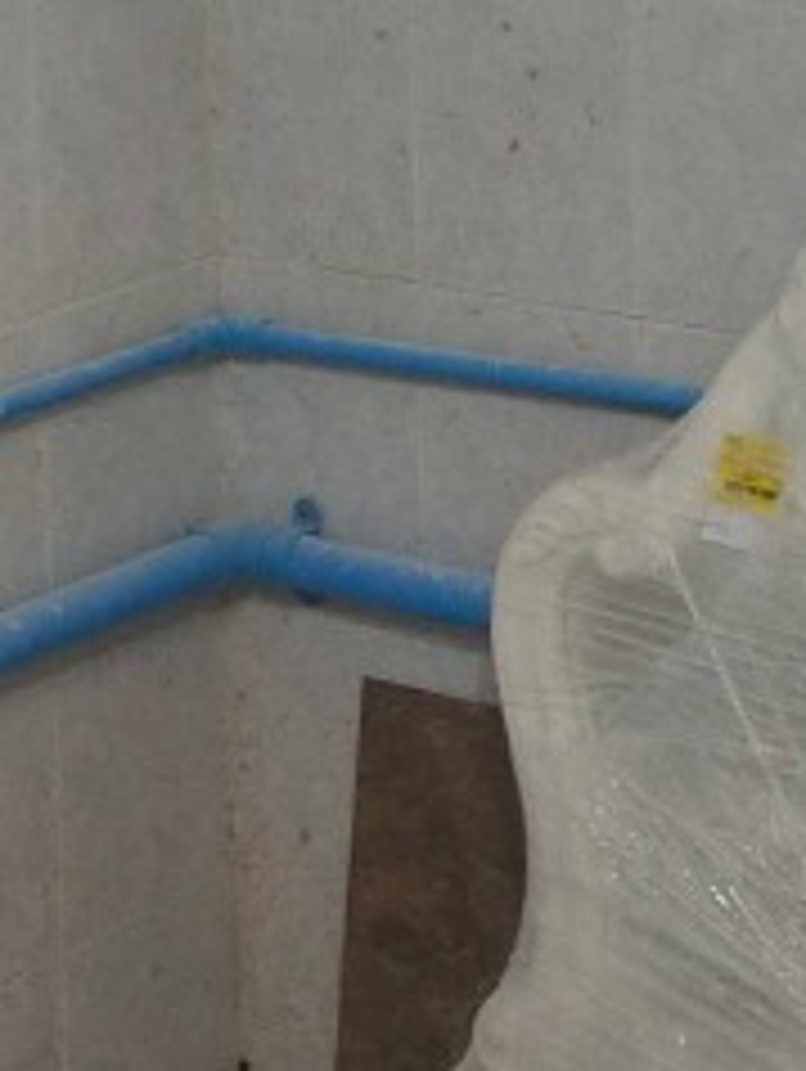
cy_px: -144
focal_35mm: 151
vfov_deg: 12.8
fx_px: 4679
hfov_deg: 9.7
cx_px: 1018
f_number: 1.8
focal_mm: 3.95
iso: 199
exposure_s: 1/50
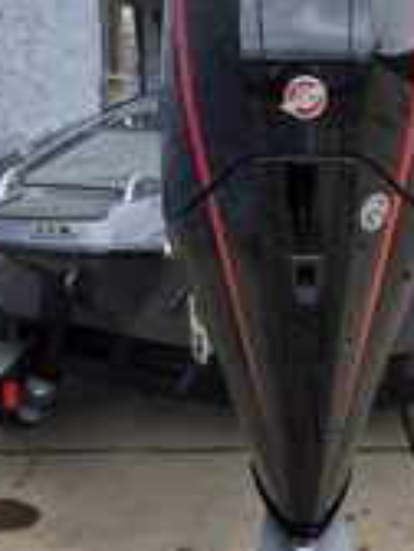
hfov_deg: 28.2
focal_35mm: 51
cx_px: 306
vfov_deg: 36.9
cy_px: 162
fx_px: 813
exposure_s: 1/1668
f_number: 1.8
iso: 80
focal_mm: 5.4
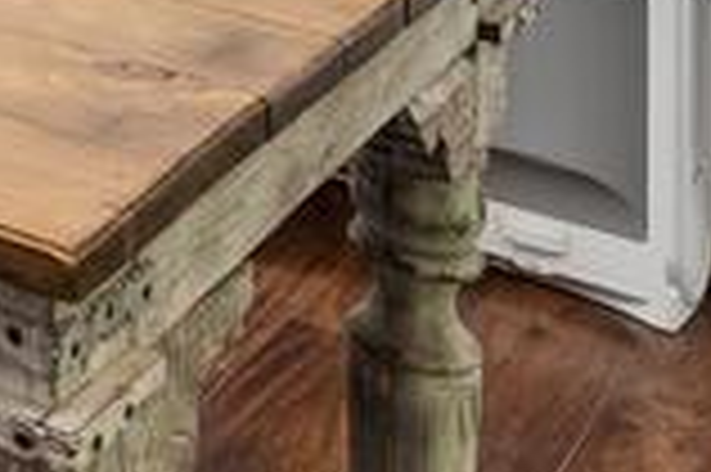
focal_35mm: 91
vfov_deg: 11.9
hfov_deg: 16.5
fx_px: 1795
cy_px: -690
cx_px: -742
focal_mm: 14
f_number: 9
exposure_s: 1/3.33
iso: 100
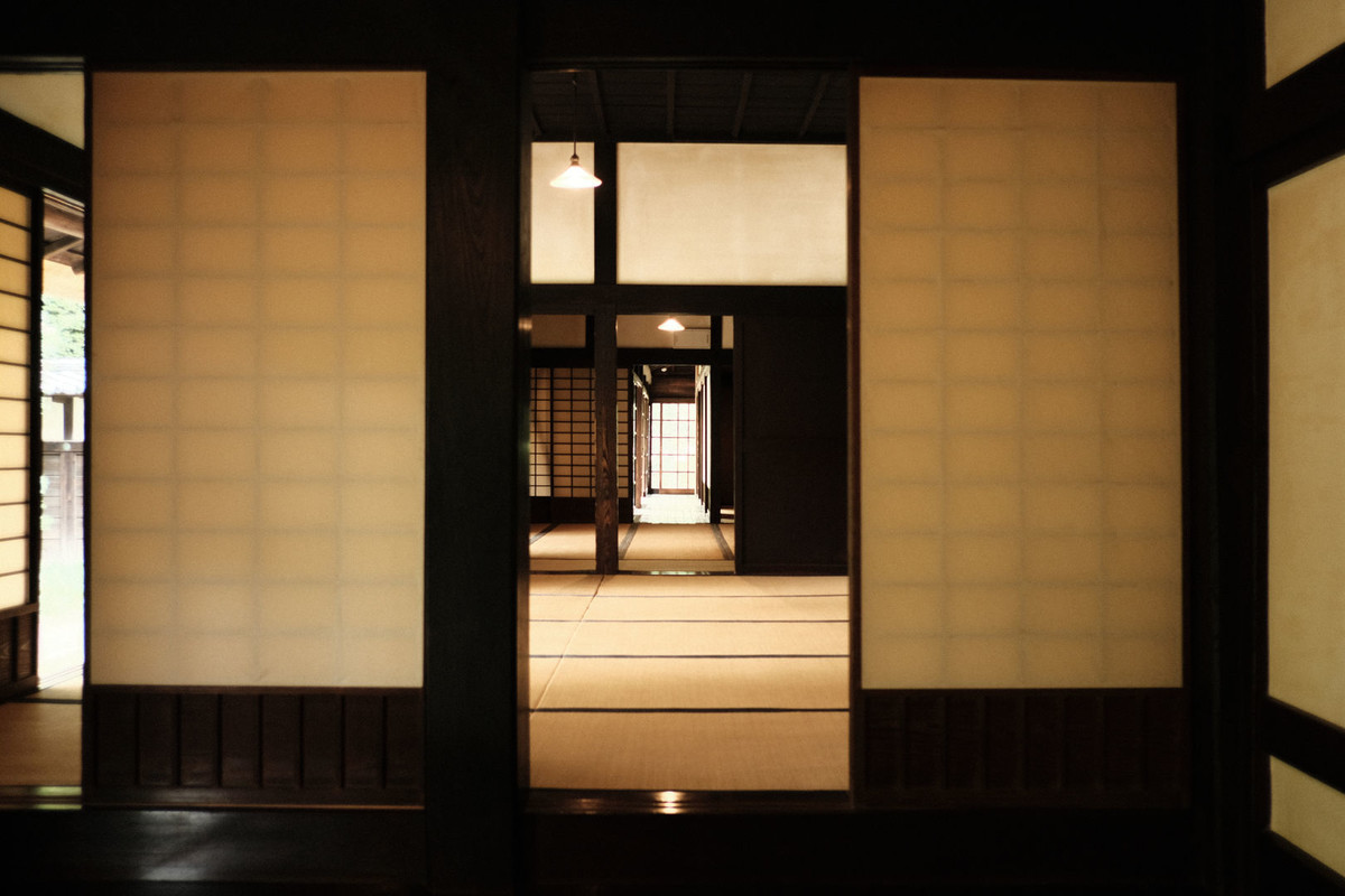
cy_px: 448
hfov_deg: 67.4
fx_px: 1009
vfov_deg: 47.9
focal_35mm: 27
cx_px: 672
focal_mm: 18
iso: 640
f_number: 2
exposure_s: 1/40
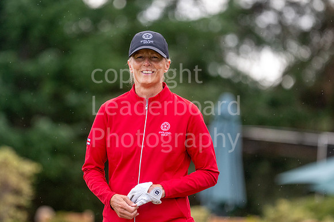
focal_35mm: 450
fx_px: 4172
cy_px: 111
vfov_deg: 3.1
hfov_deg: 4.6
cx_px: 167
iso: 400
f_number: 4.5
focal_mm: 300
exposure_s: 1/1250
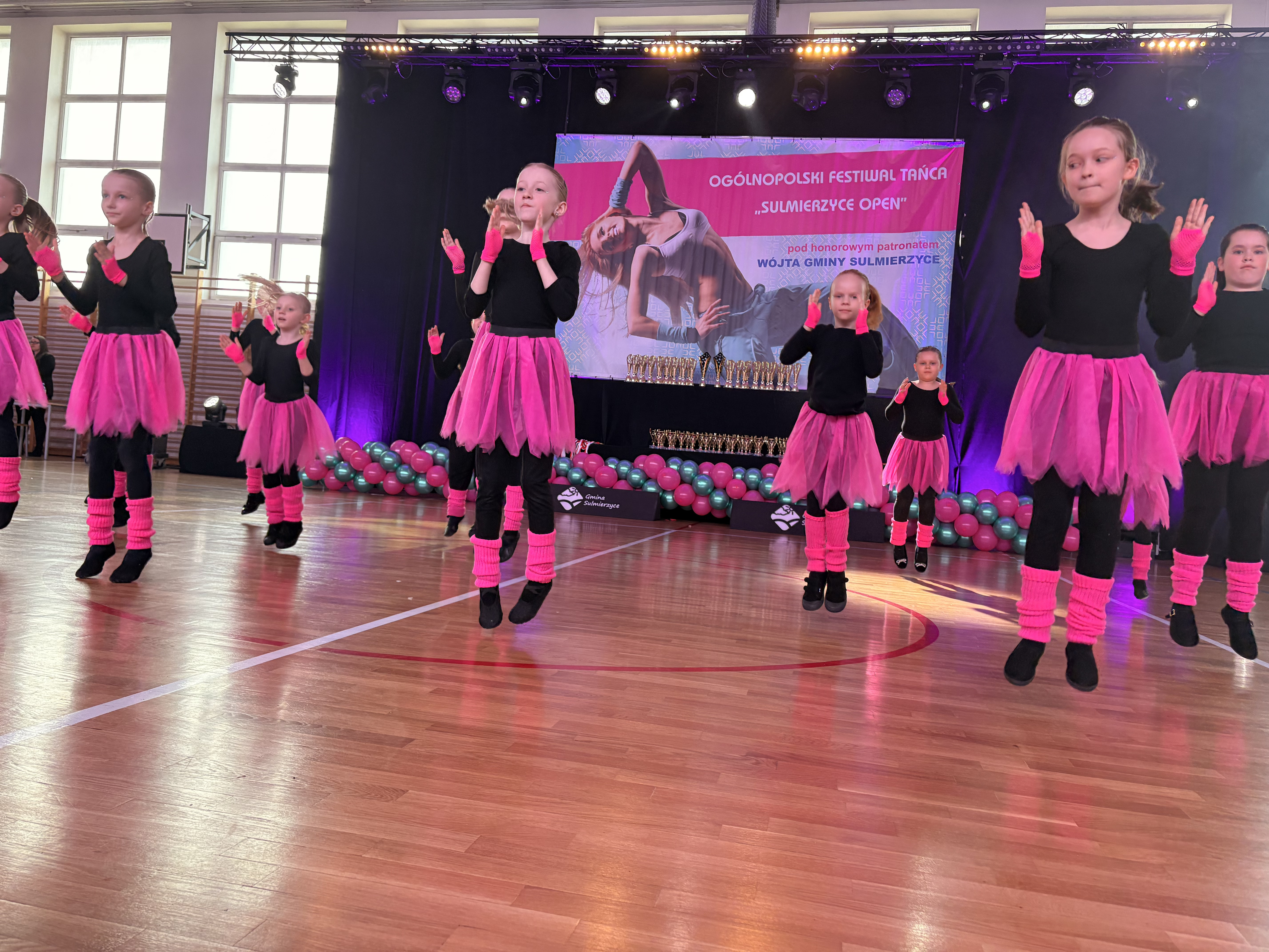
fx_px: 953
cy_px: 476
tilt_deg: +1.1
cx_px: 634
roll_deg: -5.5
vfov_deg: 53.1
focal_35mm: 26
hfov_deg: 67.3
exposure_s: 1/100
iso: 125
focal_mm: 5.96
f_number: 1.6
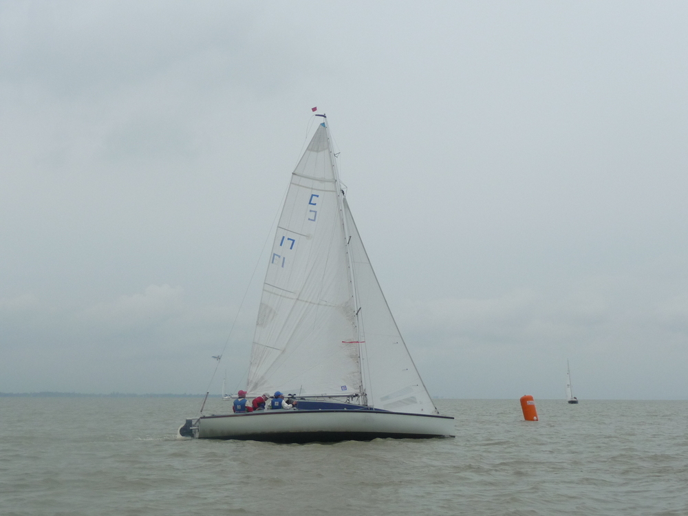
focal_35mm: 55
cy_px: 258
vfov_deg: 26.6
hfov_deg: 34.9
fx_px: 1093
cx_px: 344
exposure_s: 1/500
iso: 125
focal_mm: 8.5
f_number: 4.2
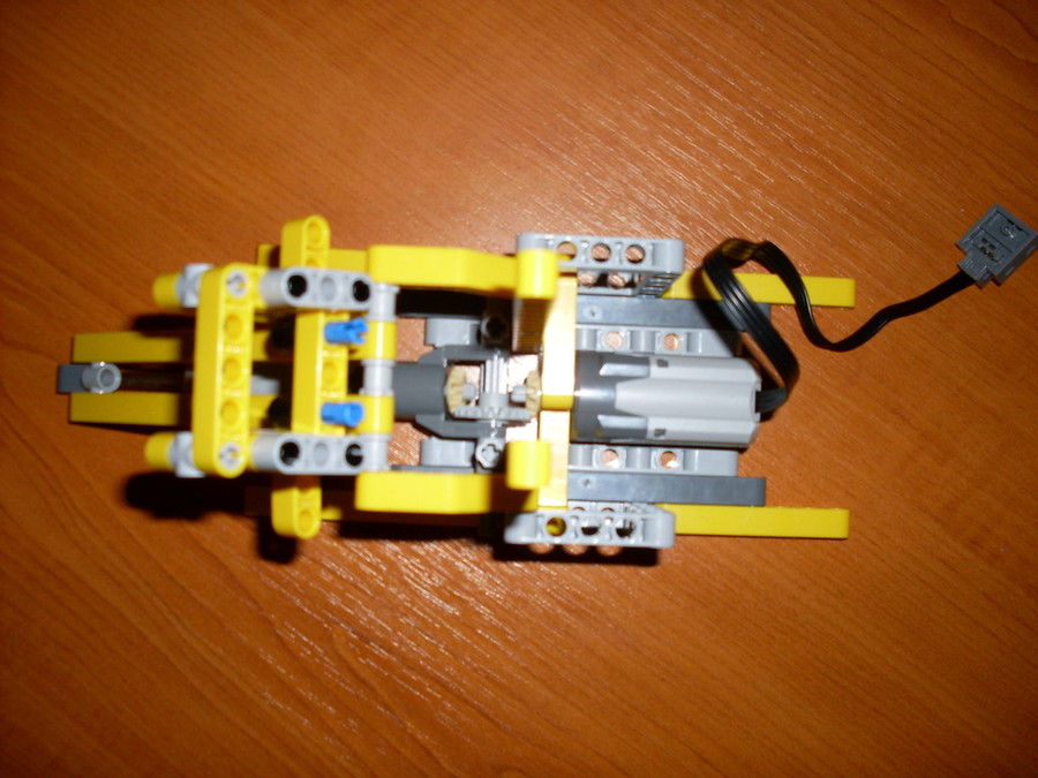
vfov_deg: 37.7
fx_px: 1139
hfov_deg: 49.0
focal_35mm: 38
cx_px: 519
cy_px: 389
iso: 100
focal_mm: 6.3
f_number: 2.8
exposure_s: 1/45
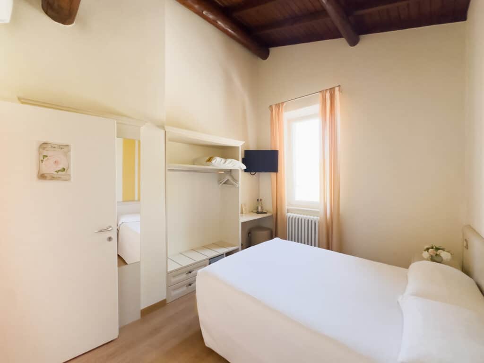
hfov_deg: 102.1
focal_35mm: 14
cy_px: 182
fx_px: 196
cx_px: 242
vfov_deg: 85.7
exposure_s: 1/100
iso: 250
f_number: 2.2
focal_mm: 2.22
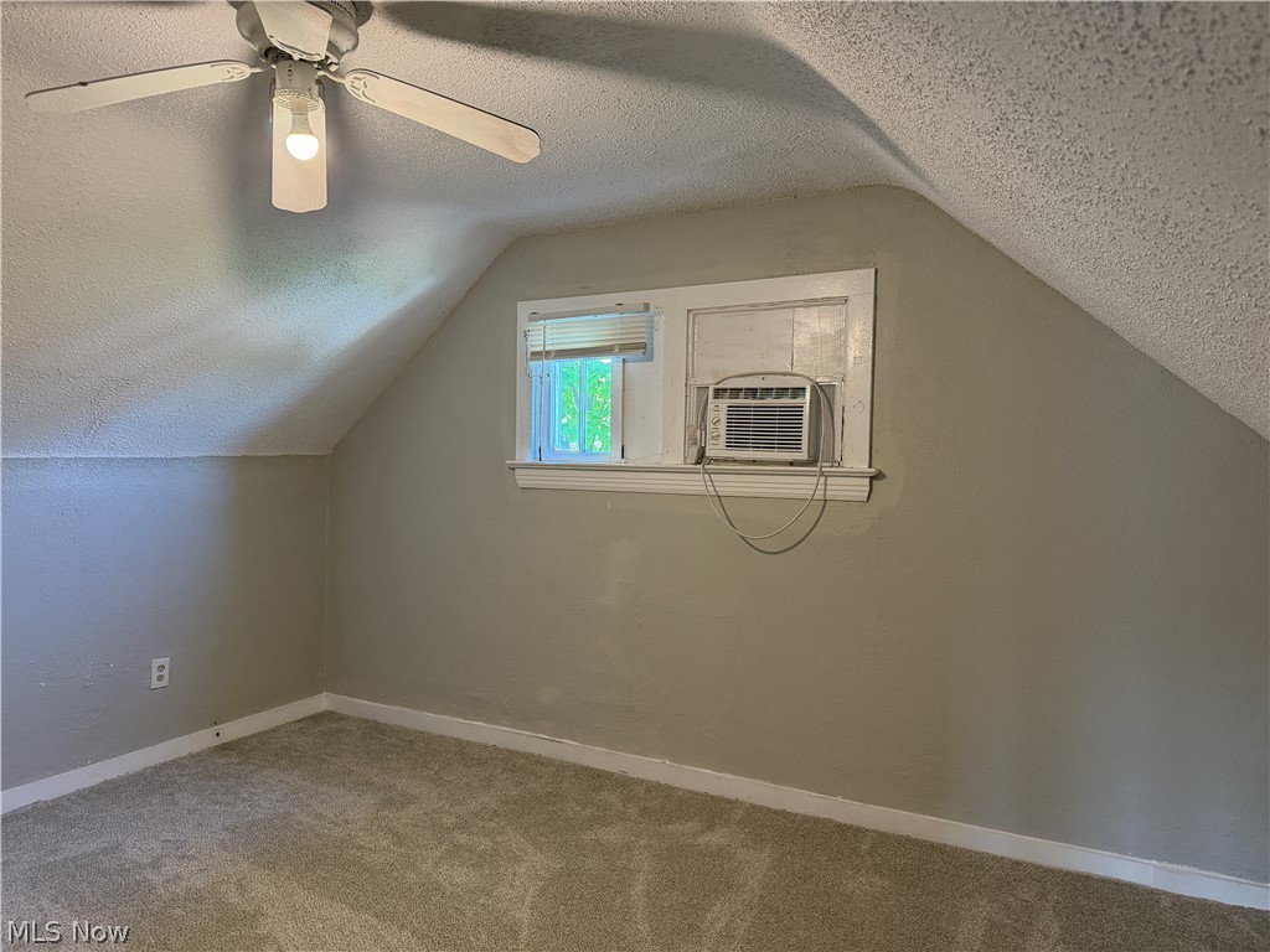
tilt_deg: -1.4
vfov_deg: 56.8
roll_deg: -1.0
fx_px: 881
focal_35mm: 24
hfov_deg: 71.6
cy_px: 476
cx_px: 635
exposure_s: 1/120
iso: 400
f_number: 1.78
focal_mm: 6.76
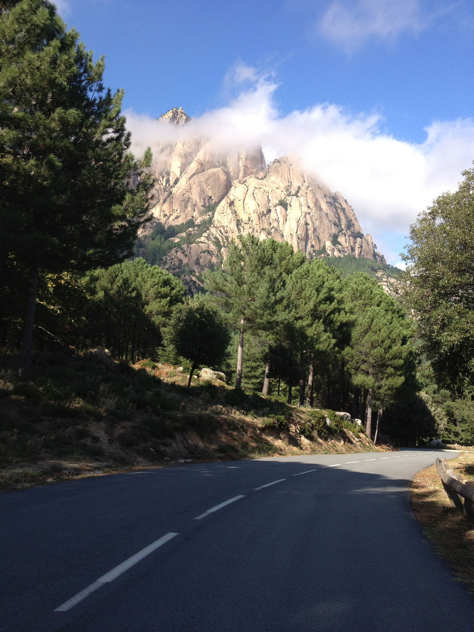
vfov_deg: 52.6
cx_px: 237
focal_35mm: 35
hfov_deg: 40.7
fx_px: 639
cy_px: 316
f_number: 2.4
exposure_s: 1/863
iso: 64
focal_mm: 4.28
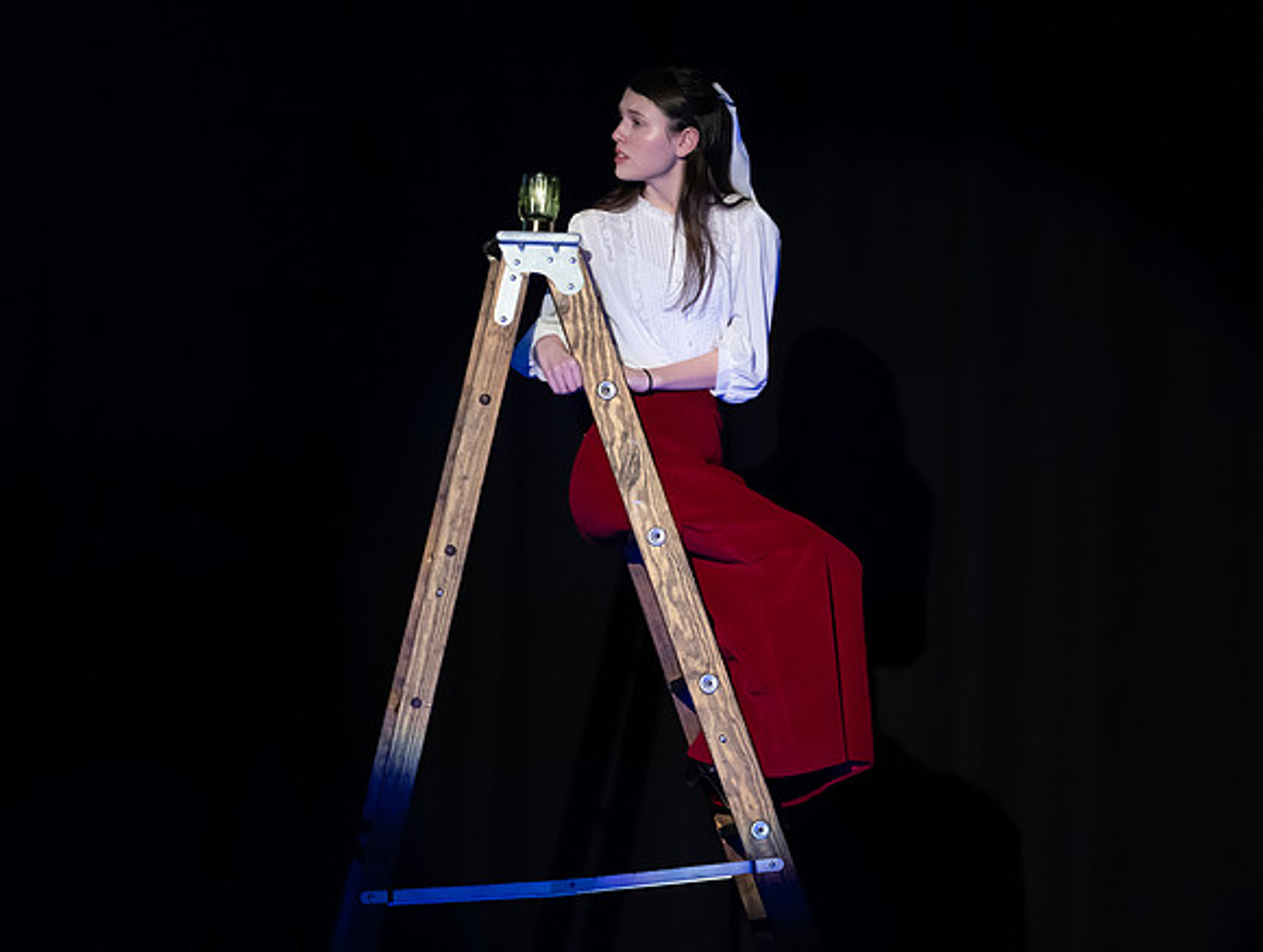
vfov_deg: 3.9
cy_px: 441
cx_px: 736
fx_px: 14105
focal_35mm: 386
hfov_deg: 5.1
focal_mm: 300
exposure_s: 1/400
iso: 6400
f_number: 2.8
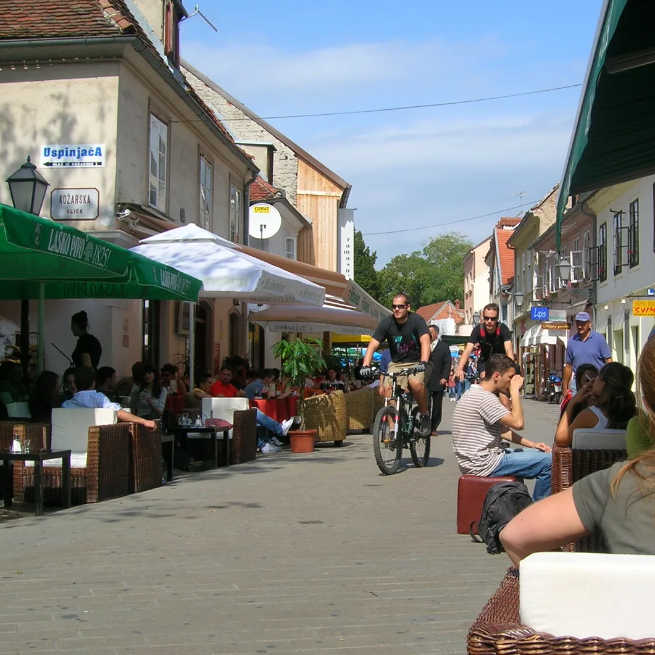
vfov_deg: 33.3
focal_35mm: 51
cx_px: 435
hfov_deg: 33.1
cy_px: 382
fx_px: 1092
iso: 50
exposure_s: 1/368
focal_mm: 5.7
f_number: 4.9
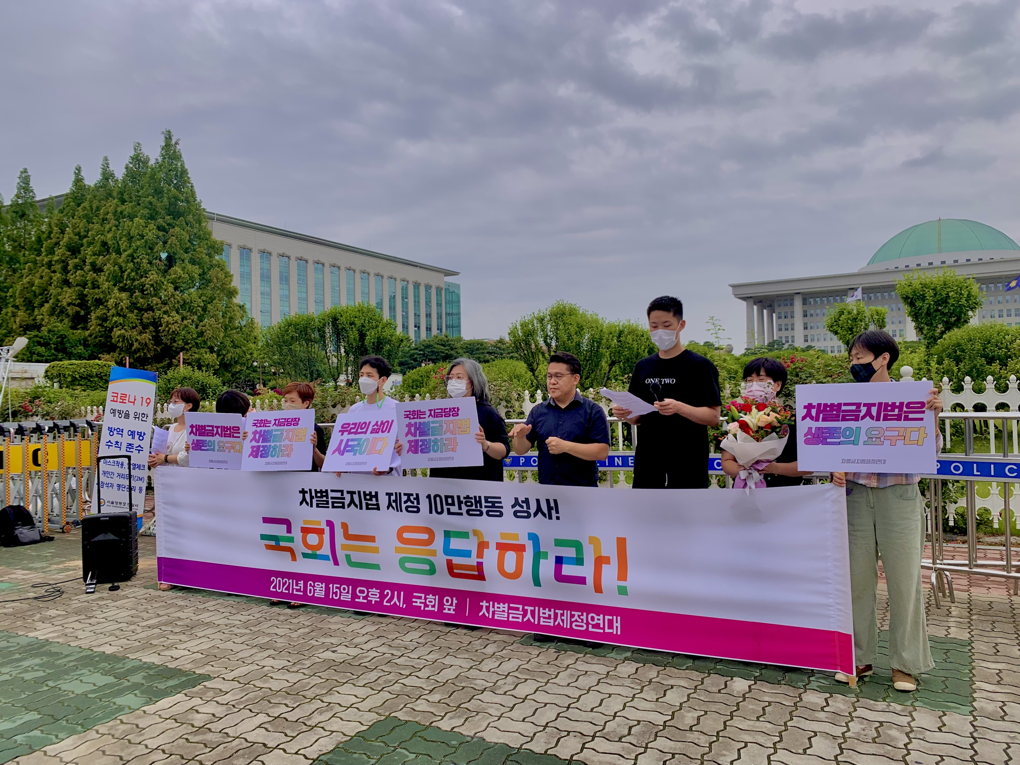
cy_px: 382
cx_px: 510
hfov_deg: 67.3
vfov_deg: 53.1
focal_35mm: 26
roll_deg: +2.0
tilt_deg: +1.8
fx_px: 766
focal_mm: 4.25
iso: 25
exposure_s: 1/1100
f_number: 1.8
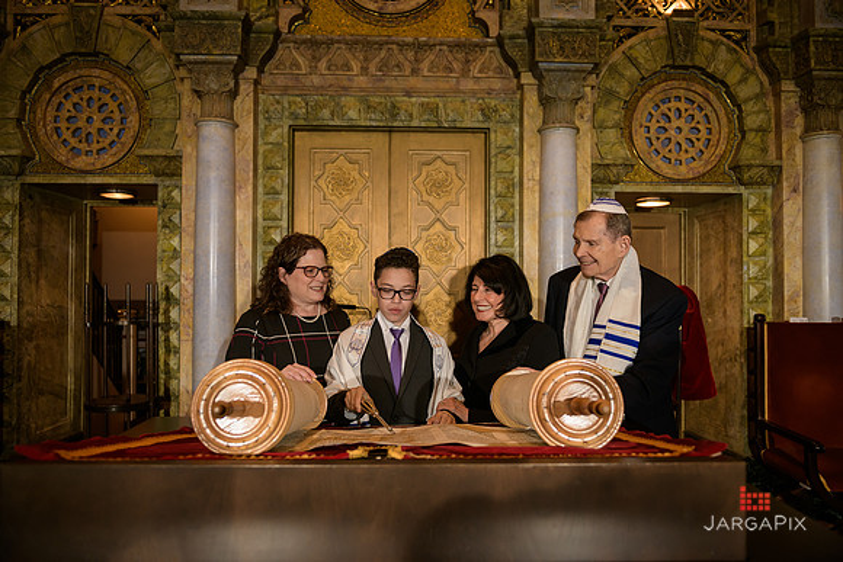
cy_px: 281
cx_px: 422
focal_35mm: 24
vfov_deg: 53.2
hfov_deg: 73.7
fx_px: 562
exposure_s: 1/200
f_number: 3.2
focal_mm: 24
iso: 250
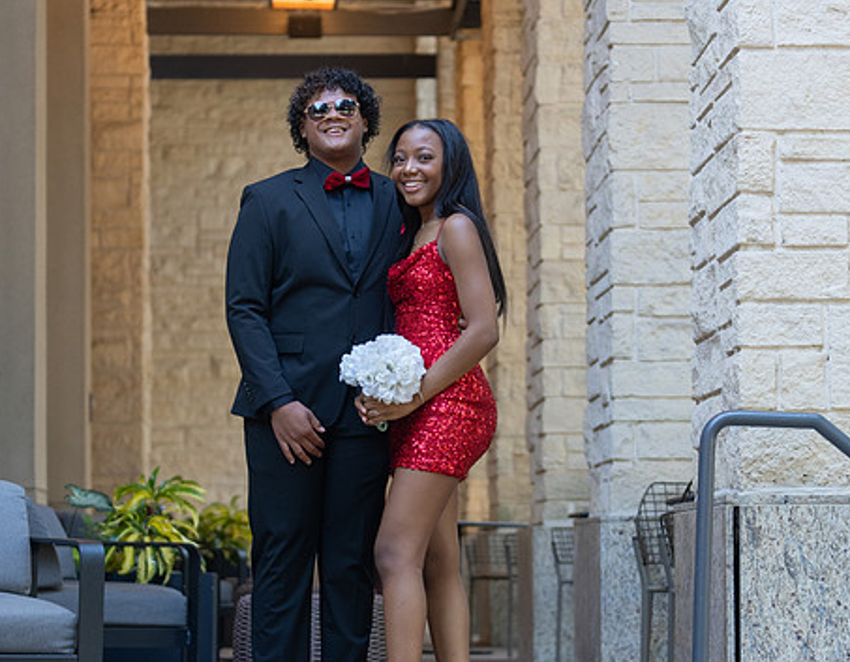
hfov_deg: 18.3
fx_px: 2640
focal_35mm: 106
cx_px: 402
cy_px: 414
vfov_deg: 14.3
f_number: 2.8
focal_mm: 70
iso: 1250
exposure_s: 1/320
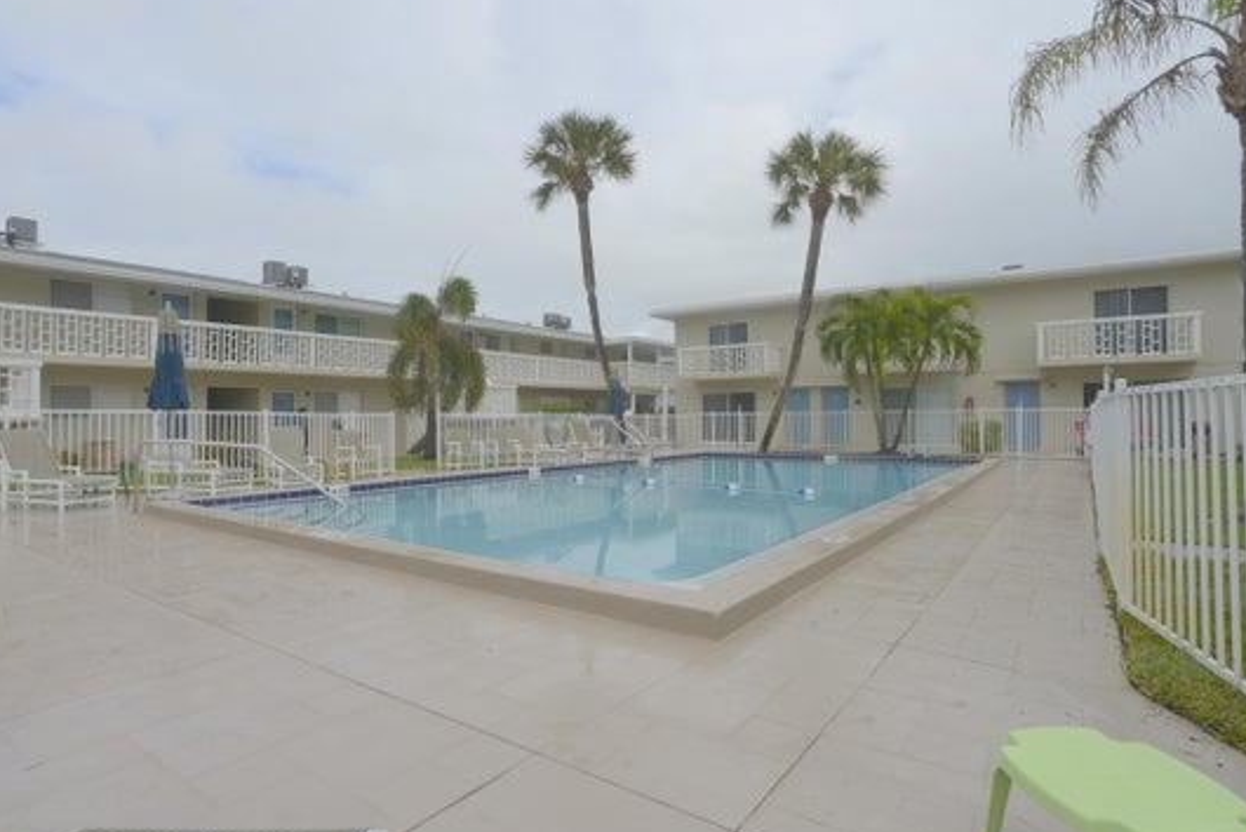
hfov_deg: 86.9
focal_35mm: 19
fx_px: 658
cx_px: 612
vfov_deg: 64.6
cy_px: 414
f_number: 11
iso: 100
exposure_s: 1/250
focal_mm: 14
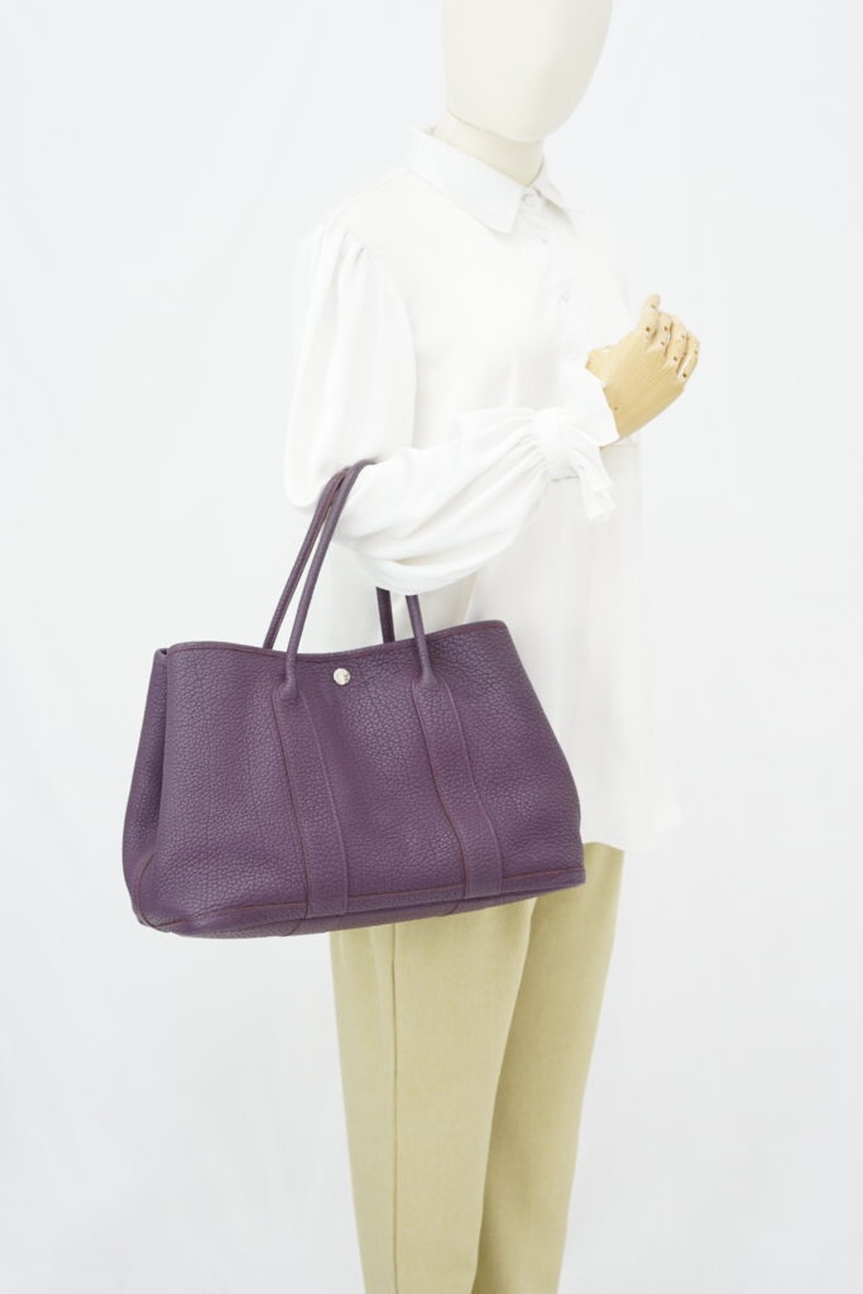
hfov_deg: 27.0
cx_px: 432
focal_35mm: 50
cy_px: 647
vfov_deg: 39.6
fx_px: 1797
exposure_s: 1/6
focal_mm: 50
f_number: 6.3
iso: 640
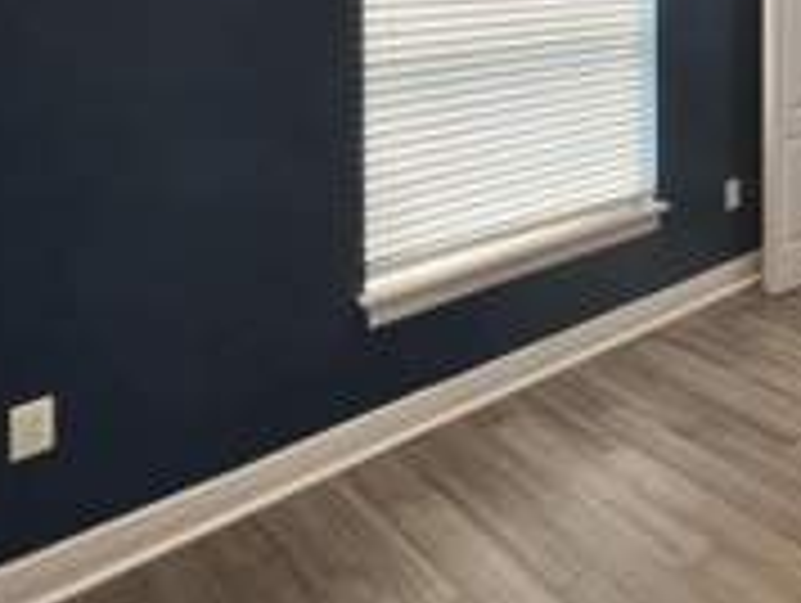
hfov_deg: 46.0
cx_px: 760
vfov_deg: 35.0
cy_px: -61
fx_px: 811
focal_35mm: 35
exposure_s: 1/120
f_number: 1.8
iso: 64
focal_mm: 1.57
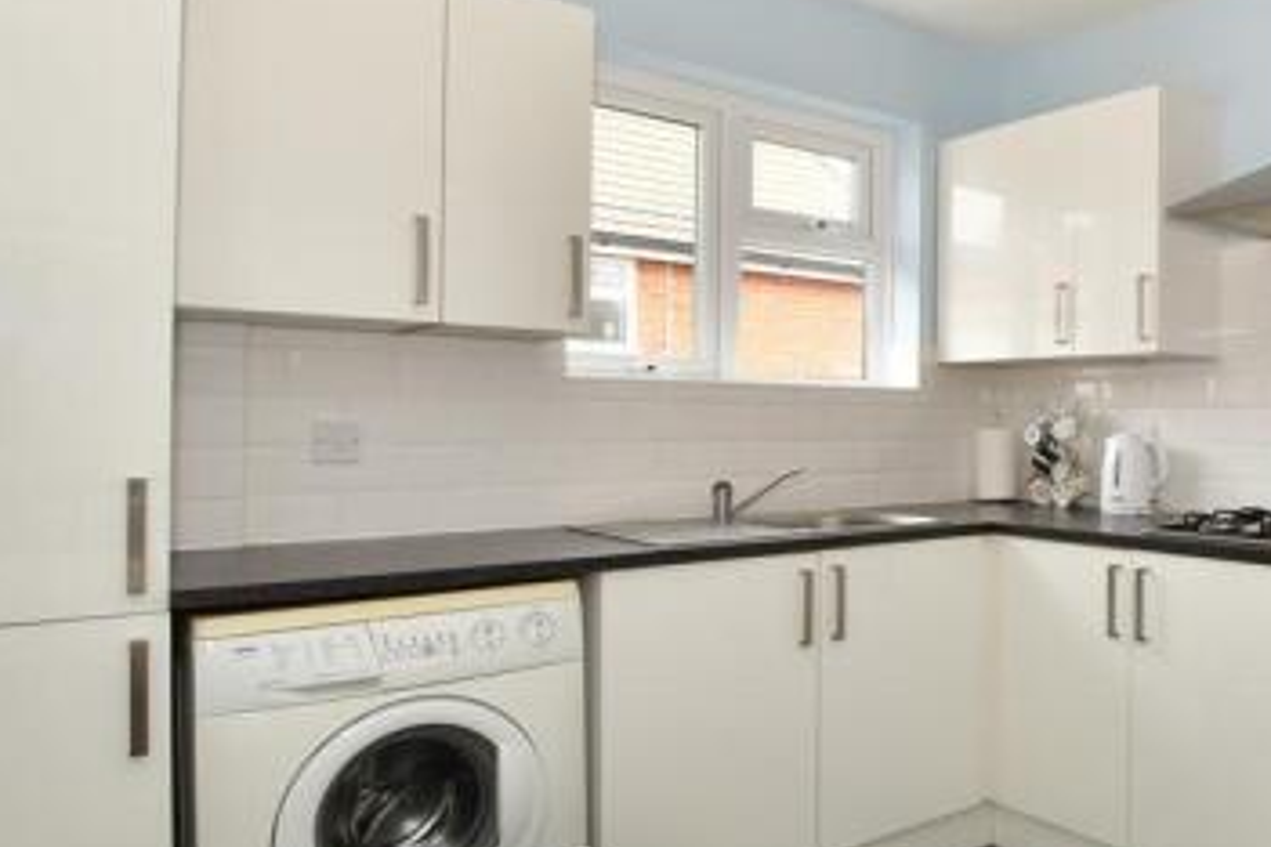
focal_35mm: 28
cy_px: 418
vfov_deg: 46.4
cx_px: 1054
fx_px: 988
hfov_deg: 59.2
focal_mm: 10
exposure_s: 1/15
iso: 400
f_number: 8
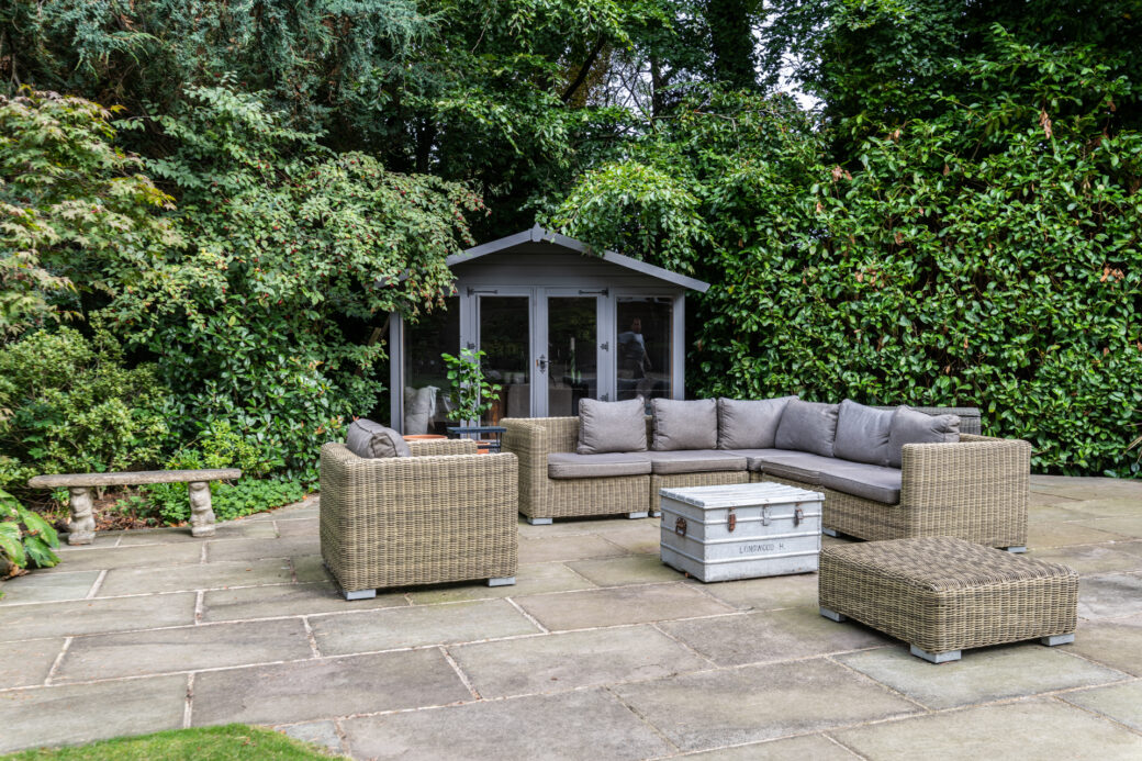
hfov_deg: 61.9
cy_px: 380
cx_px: 571
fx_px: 951
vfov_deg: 43.6
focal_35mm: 30
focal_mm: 30
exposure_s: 1/30
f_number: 8
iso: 100
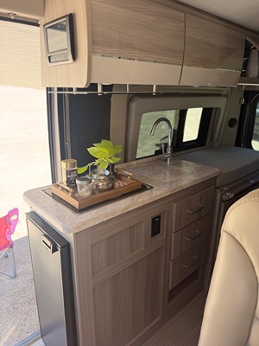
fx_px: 239
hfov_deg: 56.8
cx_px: 130
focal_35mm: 24
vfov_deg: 71.6
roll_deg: -1.6
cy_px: 173
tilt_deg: -19.6
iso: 80
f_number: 1.78
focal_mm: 6.76
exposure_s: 1/185
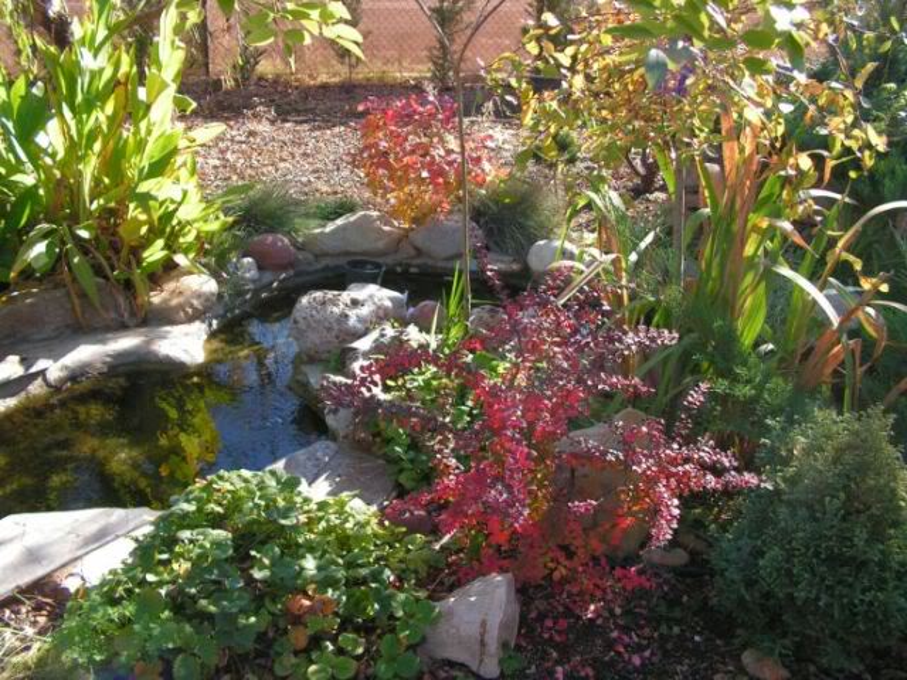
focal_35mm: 38
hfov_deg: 49.0
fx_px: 996
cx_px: 454
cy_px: 340
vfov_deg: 37.7
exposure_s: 1/160
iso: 64
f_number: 3.2
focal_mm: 6.4
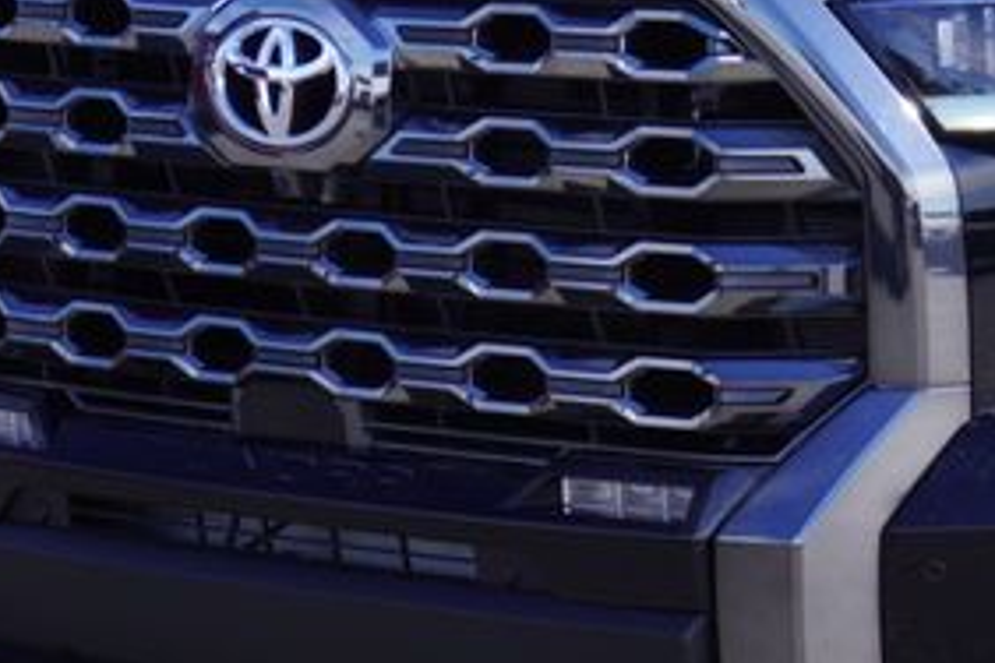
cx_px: 1425
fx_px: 5417
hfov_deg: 10.2
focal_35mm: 196
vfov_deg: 7.0
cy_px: 264
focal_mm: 36
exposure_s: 1/100
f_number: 9
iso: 100
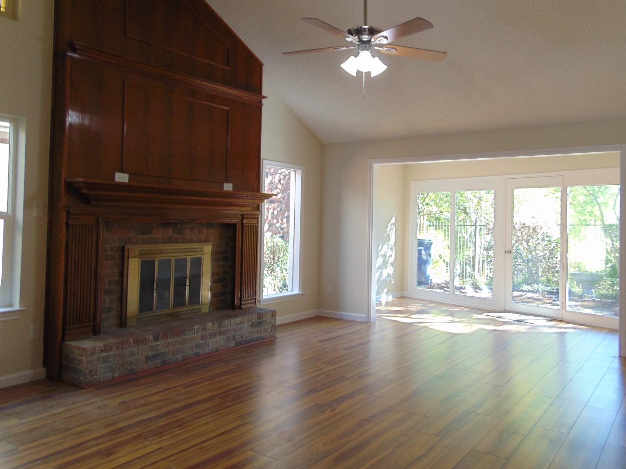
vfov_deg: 49.6
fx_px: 506
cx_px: 348
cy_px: 208
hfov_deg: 63.3
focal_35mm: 28
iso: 80
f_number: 3
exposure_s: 1/30
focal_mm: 4.5
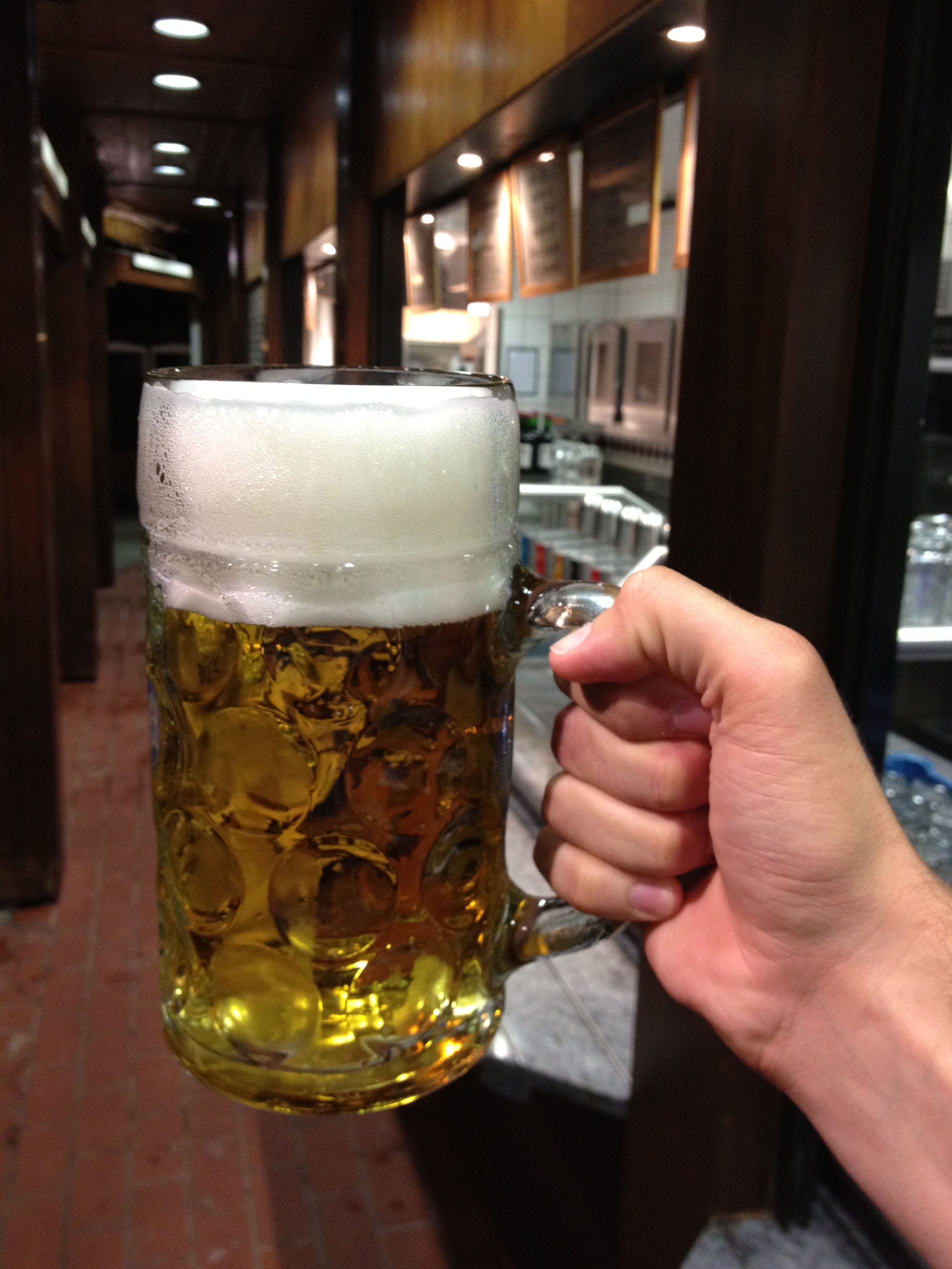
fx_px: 1283
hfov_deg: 40.7
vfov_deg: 52.6
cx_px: 476
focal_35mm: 35
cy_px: 634
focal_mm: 4.28
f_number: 2.4
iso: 200
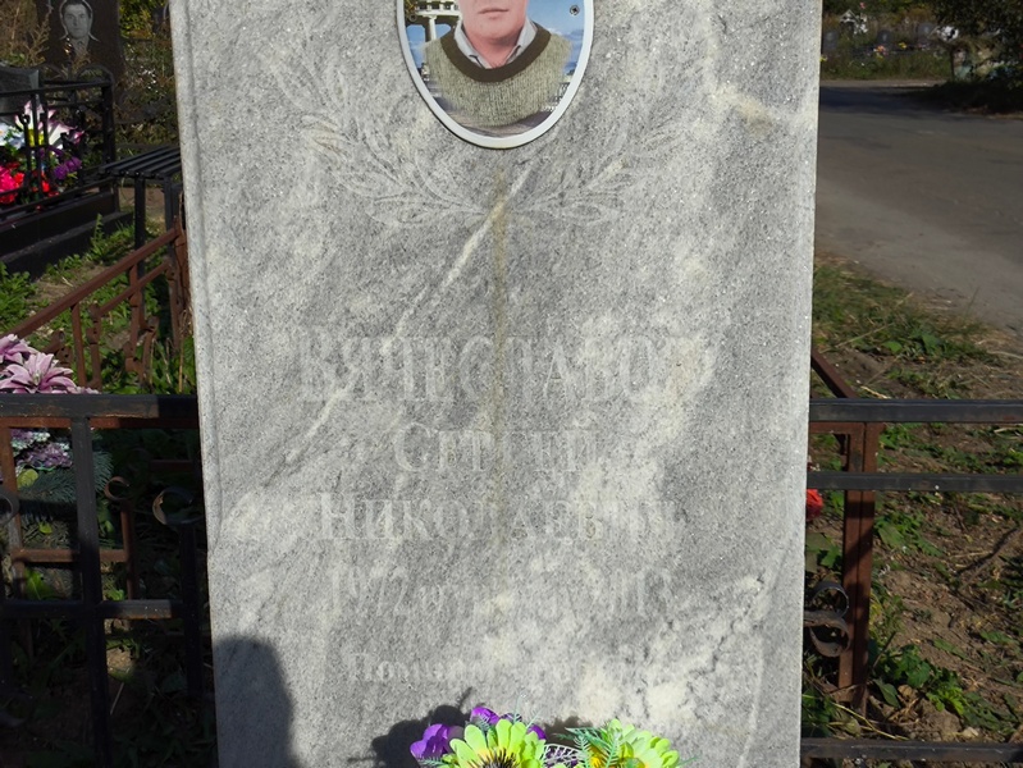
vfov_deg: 29.1
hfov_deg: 38.2
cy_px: 384
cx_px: 512
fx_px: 1478
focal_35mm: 50
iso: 50
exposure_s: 1/2495
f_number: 1.7
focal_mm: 4.71
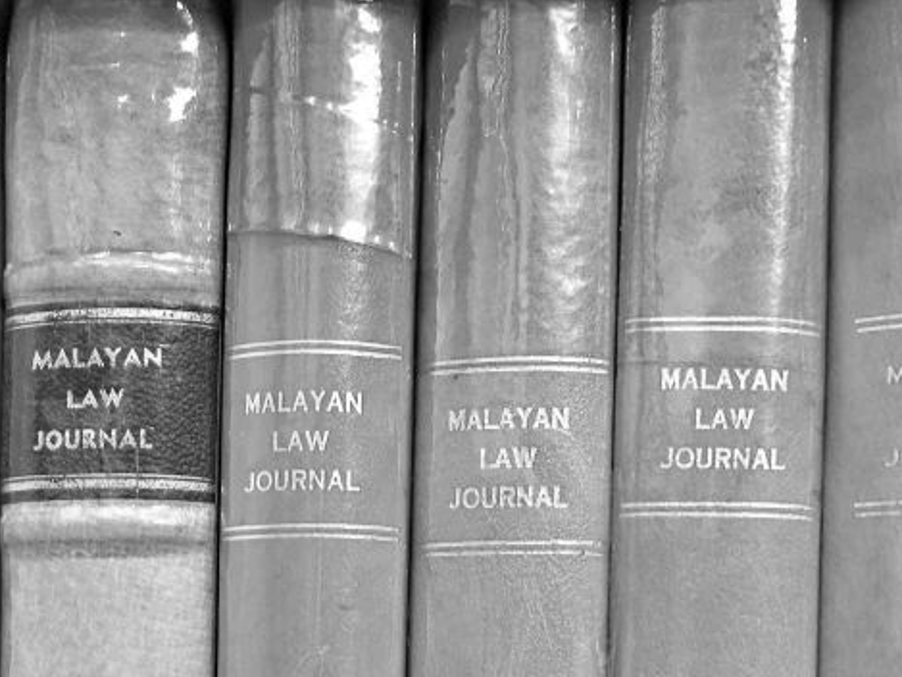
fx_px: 2189
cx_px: 173
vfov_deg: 17.4
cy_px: 579
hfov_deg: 22.9
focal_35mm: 84
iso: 400
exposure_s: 1/125
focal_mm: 40
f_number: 4.5
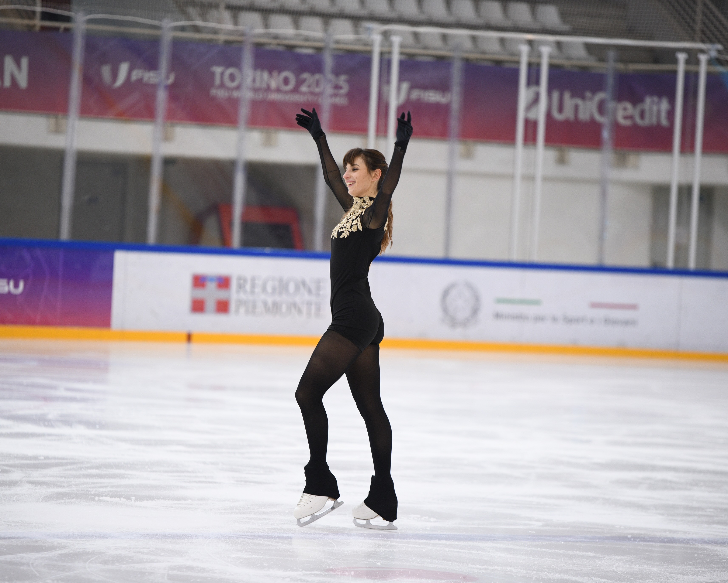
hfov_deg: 10.1
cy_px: 291
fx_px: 4137
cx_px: 357
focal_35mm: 192
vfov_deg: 8.1
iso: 800
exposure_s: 1/320
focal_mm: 170
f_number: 2.8
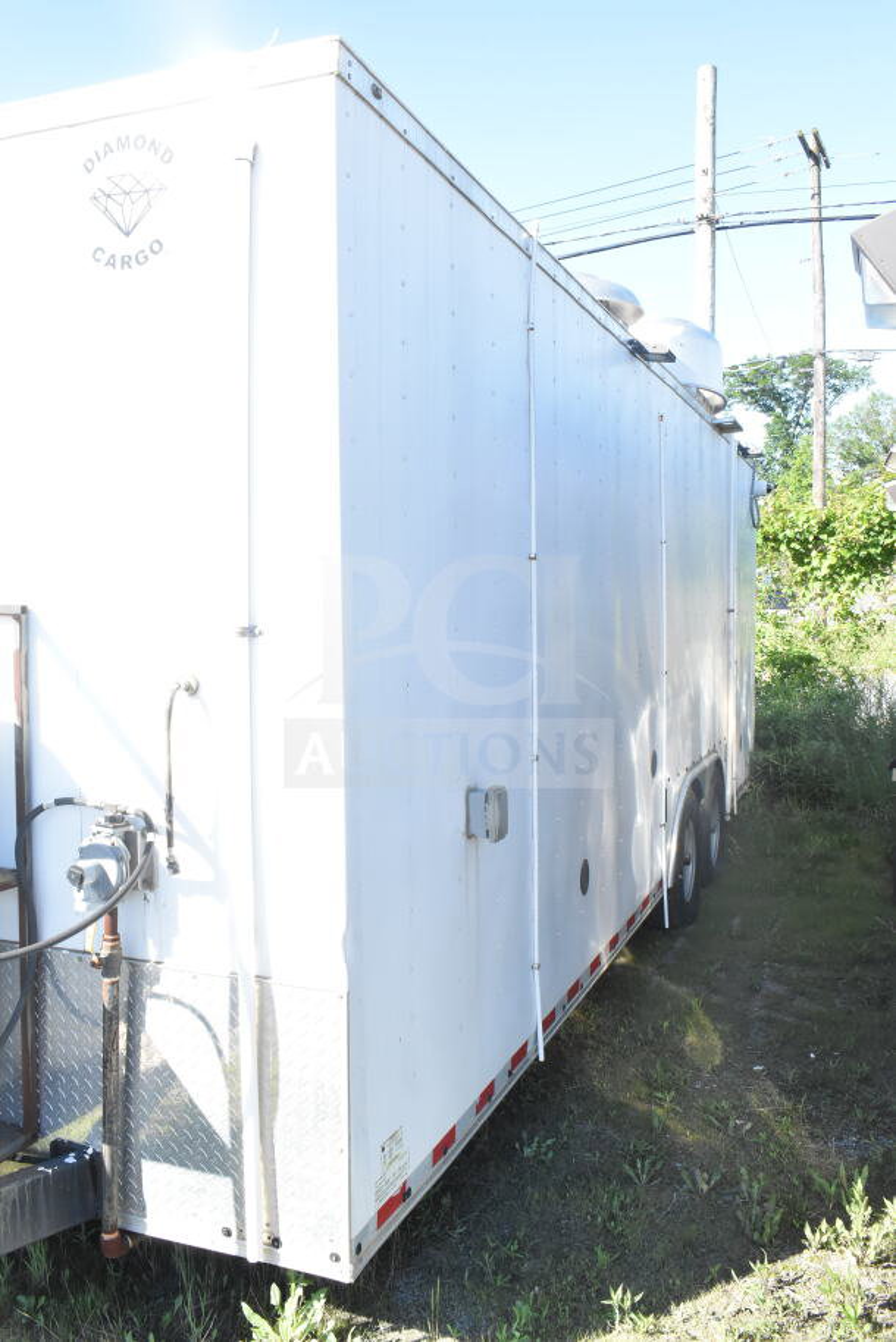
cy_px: 671
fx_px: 1175
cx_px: 448
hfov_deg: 41.7
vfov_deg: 59.5
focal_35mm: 32
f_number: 11
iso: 1600
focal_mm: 21
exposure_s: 1/500
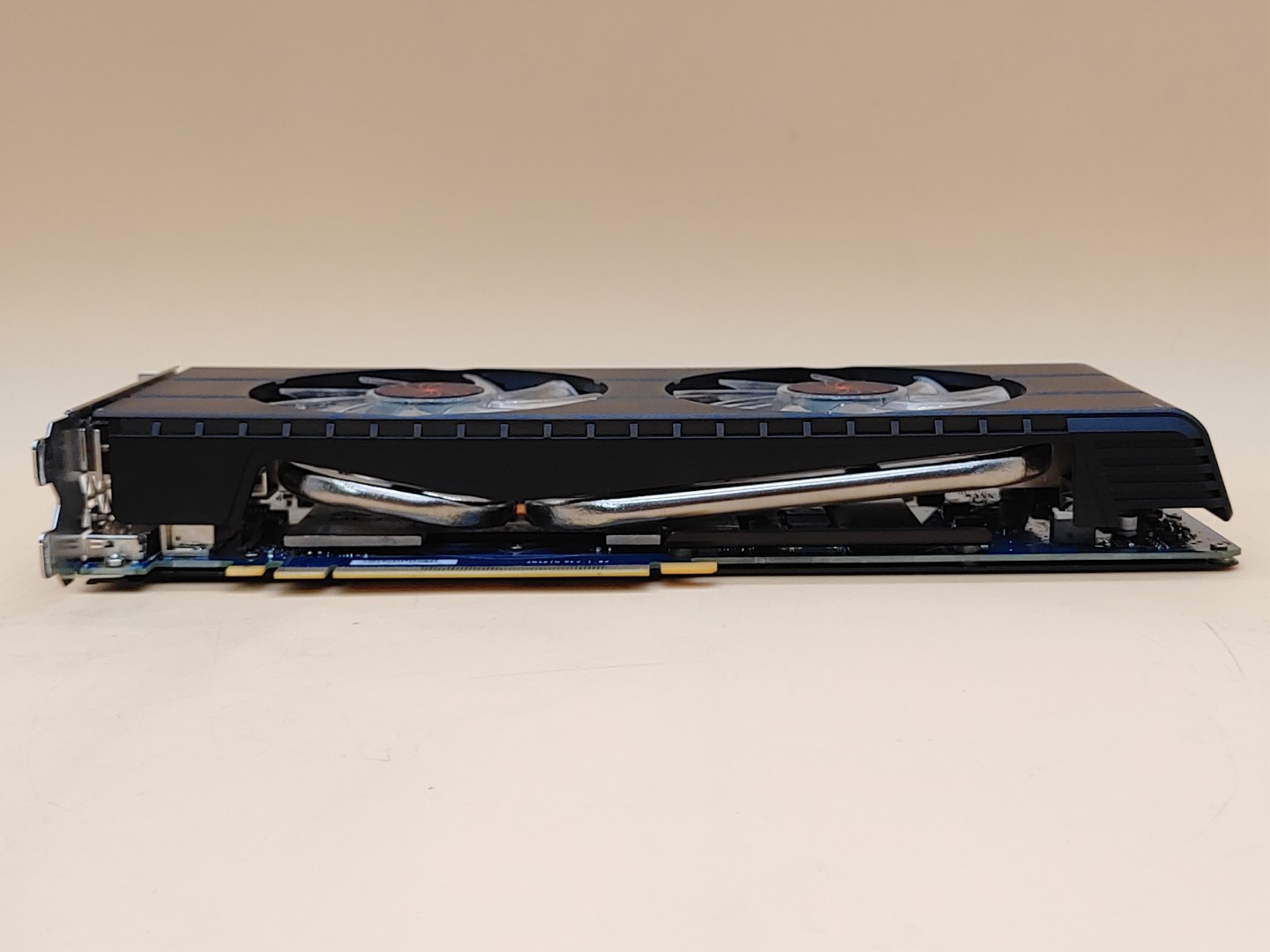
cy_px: 476
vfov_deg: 31.5
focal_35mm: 46
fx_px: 1688
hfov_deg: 41.2
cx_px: 635
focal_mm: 4.36
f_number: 1.8
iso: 50
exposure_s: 1/124
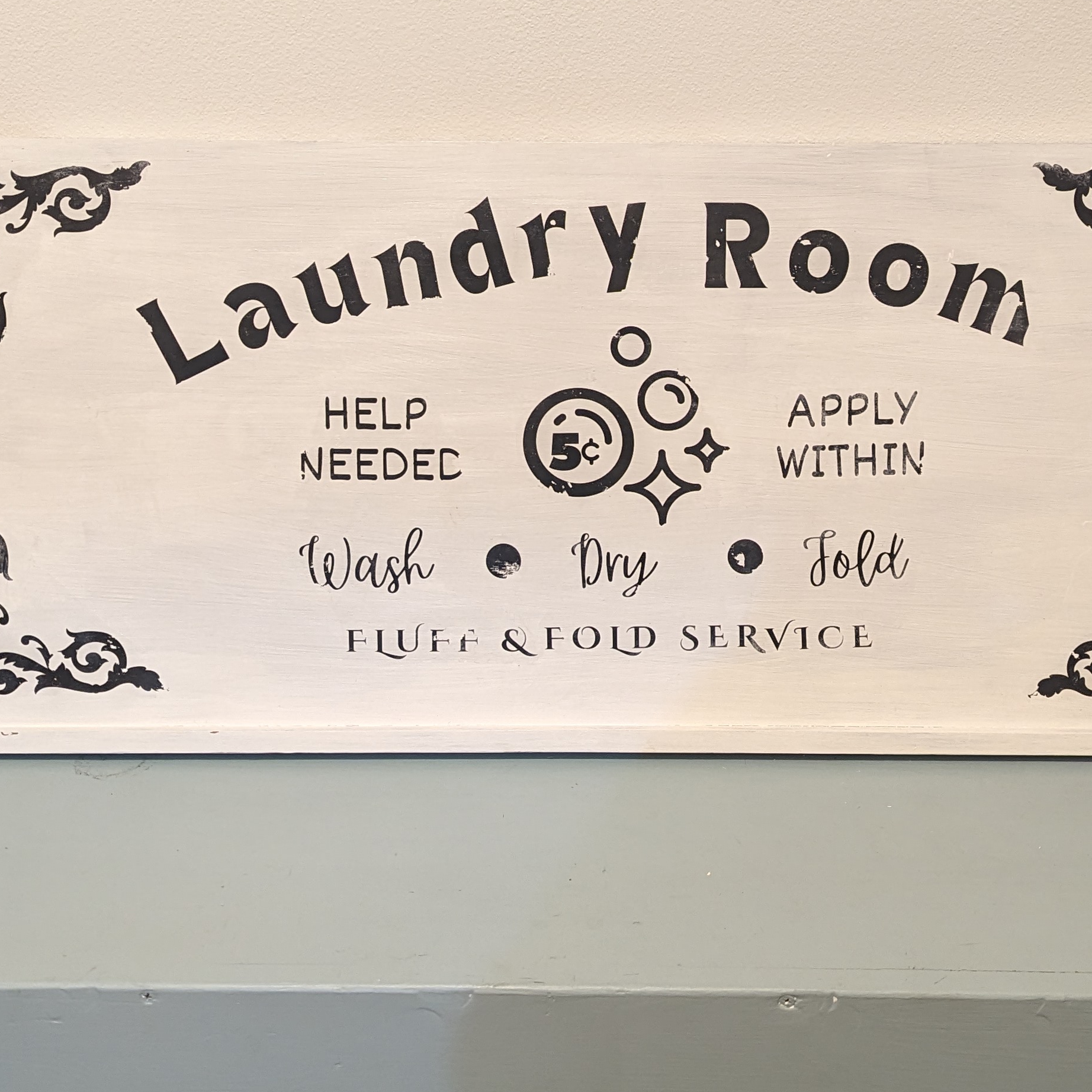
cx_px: 624
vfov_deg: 36.0
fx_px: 1677
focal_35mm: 47
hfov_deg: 36.0
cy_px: 494
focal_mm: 6.81
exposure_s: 1/23.8
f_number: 1.85
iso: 427
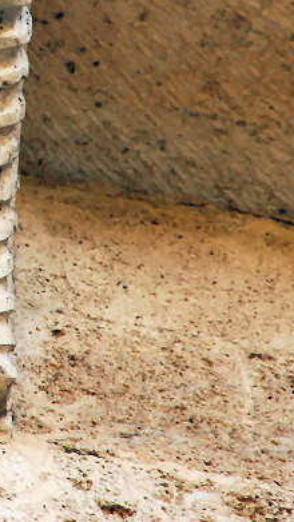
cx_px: -160
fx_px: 8623
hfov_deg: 2.0
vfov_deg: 3.5
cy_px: 79
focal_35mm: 622
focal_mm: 155
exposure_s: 1/180
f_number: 6
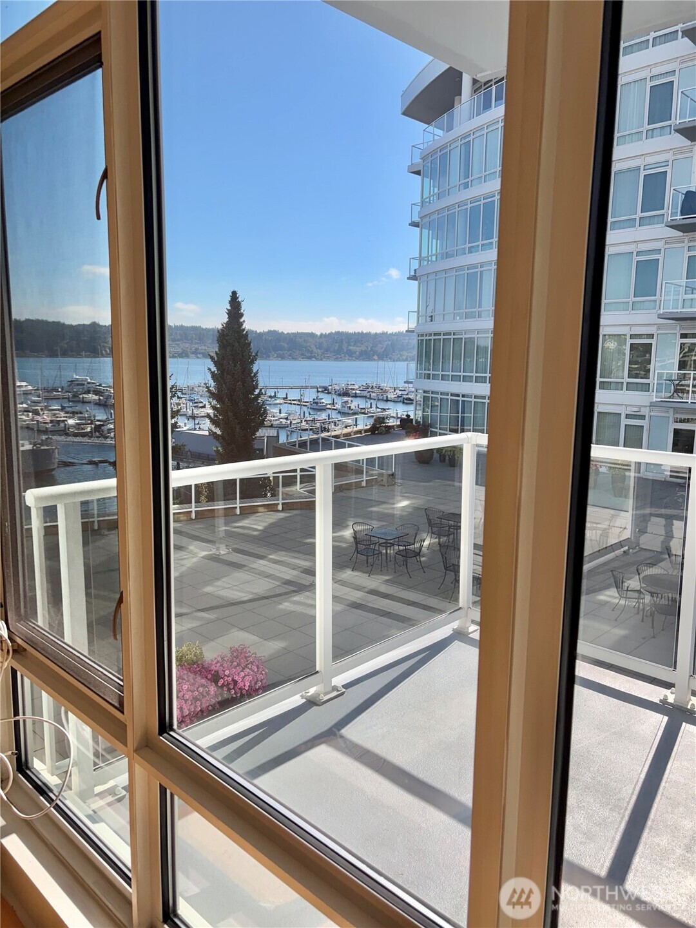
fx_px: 697
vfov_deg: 67.3
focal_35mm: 26
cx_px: 348
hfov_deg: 53.1
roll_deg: -0.3
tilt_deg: -6.8
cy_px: 464
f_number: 1.6
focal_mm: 5.96
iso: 50
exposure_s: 1/2747
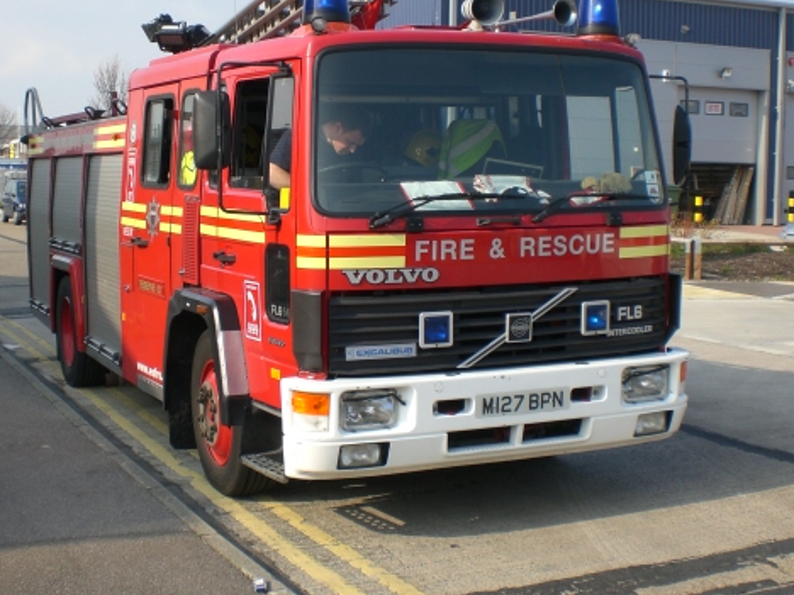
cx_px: 288
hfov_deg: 36.6
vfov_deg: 28.0
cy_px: 266
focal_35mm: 52
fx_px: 1193
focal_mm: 6.3
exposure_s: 1/320
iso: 50
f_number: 4.4
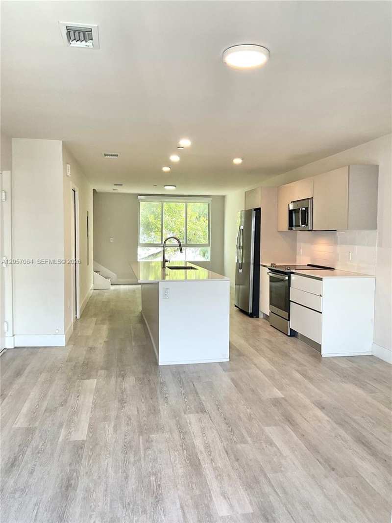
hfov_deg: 48.2
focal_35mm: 29
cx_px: 196
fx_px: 438
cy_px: 262
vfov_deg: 61.6
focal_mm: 3
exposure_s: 1/60
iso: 50
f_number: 1.8
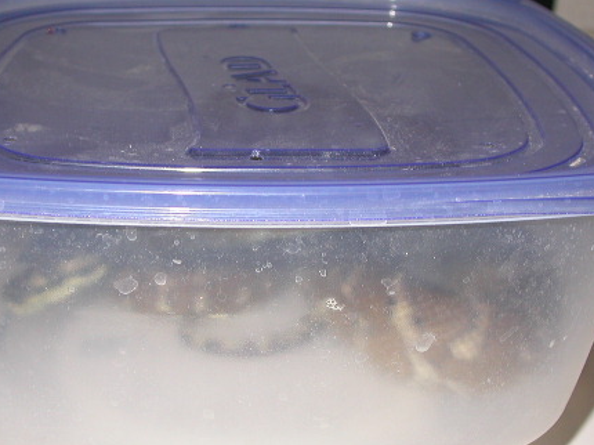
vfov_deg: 20.1
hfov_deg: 26.7
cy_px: 252
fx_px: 1252
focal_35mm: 73
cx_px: 258
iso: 100
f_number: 2.8
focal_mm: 10.2
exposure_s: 1/60
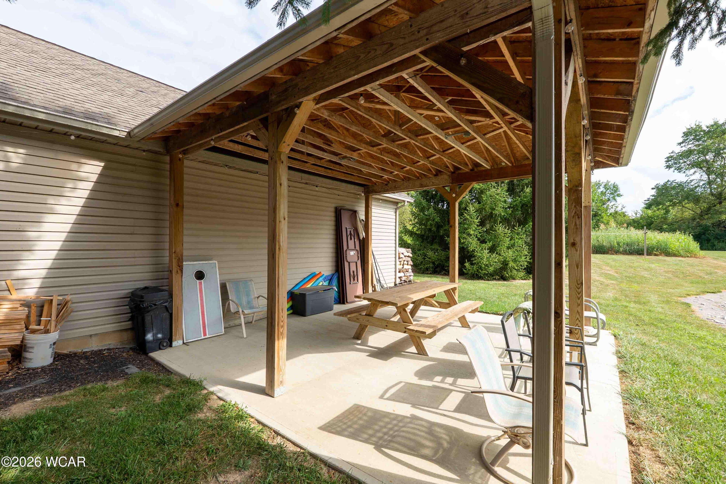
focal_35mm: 15
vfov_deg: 77.3
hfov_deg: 100.4
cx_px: 363
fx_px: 302
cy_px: 242
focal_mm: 10
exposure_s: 1/200
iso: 100
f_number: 5
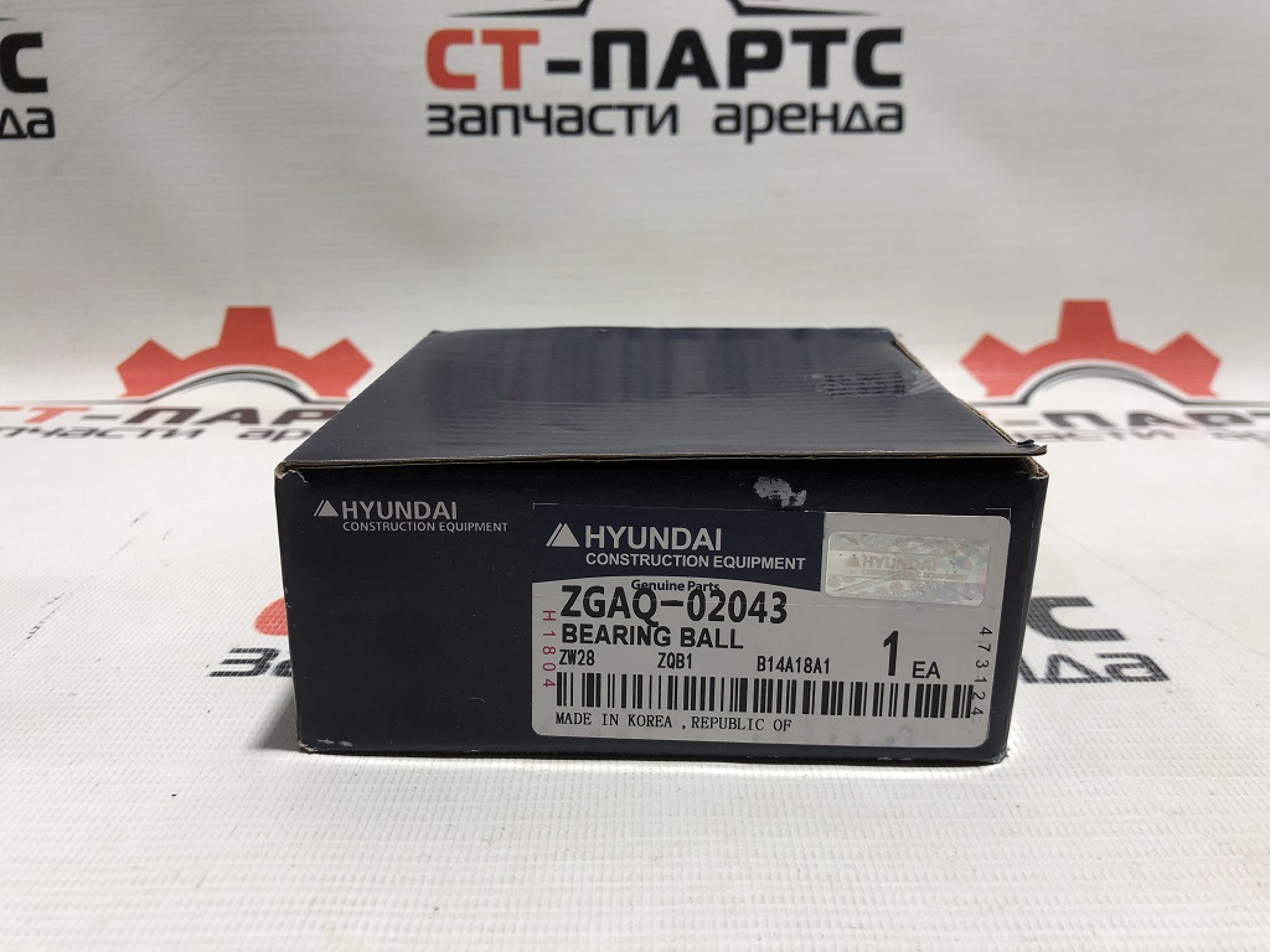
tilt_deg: -18.2
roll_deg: +0.9
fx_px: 1027
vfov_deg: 49.7
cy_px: 476
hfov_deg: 63.4
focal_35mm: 28
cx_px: 635
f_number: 1.8
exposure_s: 1/50
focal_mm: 4
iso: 32
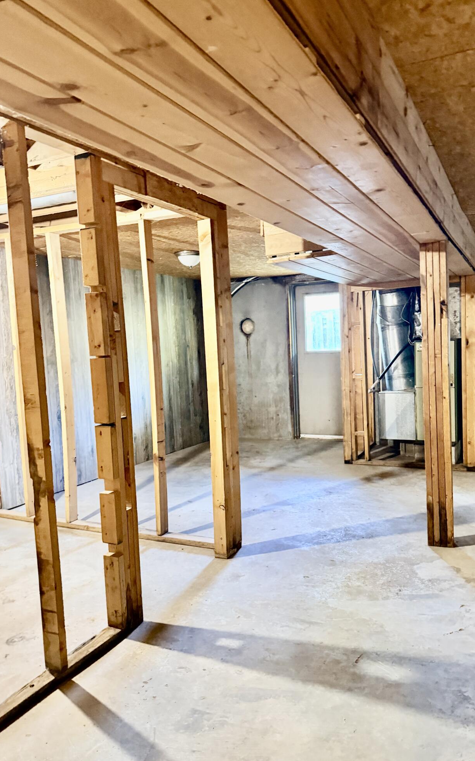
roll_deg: +2.1
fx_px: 539
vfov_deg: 70.4
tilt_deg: -5.0
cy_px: 388
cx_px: 269
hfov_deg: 47.5
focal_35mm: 26
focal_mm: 6.76
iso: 800
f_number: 1.78
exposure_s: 1/30
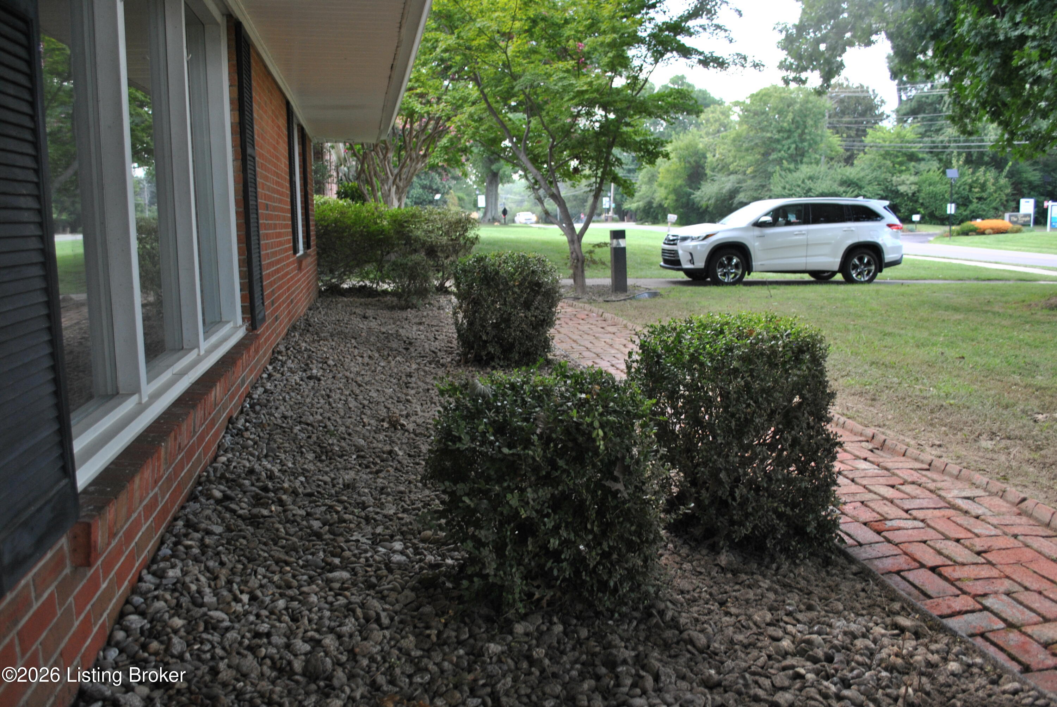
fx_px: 882
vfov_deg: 43.7
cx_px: 528
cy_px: 354
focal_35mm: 30
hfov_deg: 61.9
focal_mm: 20
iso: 200
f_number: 4
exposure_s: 1/60
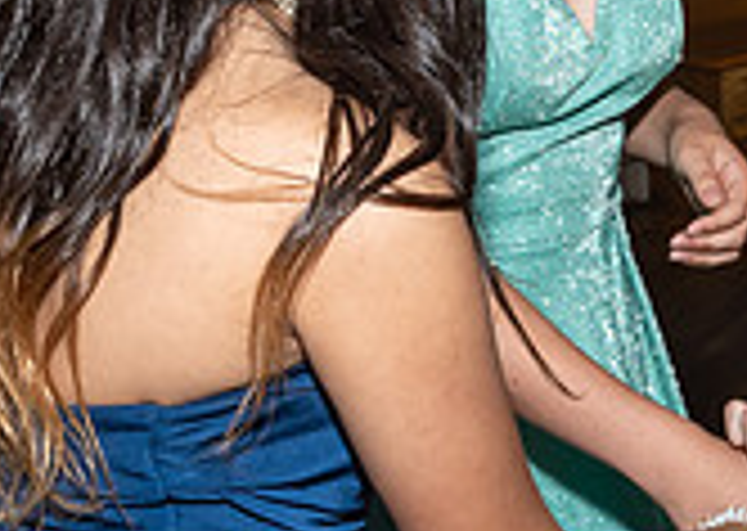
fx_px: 2711
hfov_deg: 15.1
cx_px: 917
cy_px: 34
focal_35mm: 128
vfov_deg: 11.1
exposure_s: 1/250
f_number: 6.3
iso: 500
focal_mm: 18
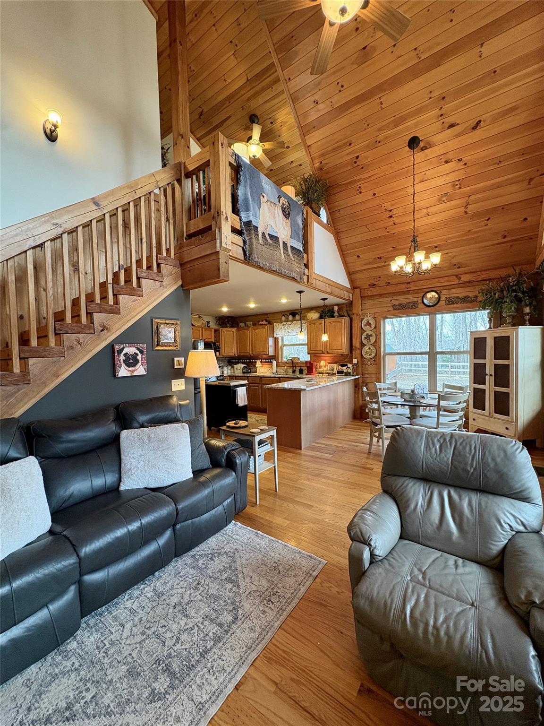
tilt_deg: -1.3
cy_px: 363
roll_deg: +1.0
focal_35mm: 14
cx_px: 272
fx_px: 293
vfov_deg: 102.1
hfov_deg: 85.7
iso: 250
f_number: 2.2
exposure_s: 1/60
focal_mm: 2.22
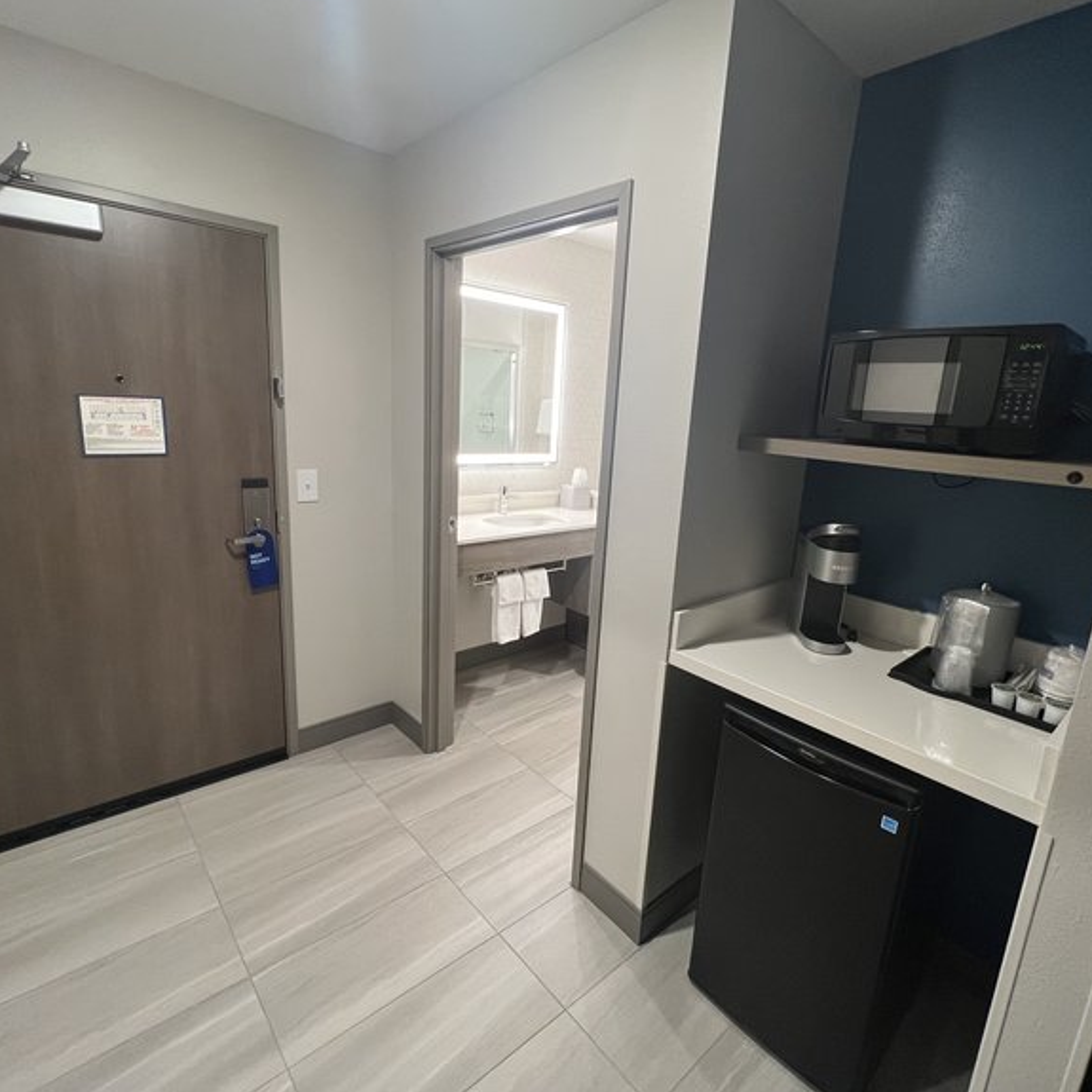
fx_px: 571
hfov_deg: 87.4
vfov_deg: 87.4
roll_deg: -3.0
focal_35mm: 16
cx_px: 558
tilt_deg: -13.2
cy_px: 539
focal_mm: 1.57
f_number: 1.8
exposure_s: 1/60
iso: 200
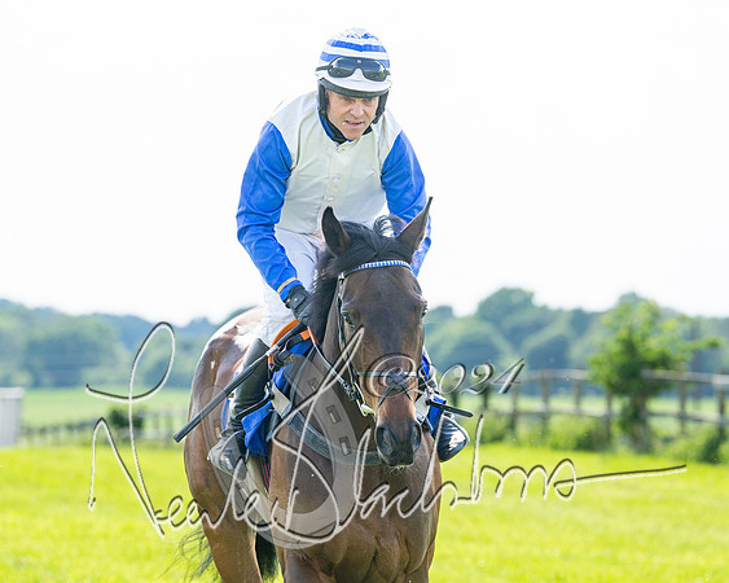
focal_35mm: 267
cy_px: 324
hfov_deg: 7.2
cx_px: 395
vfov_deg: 5.8
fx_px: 5757
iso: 200
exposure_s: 1/1000
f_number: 5
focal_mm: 185
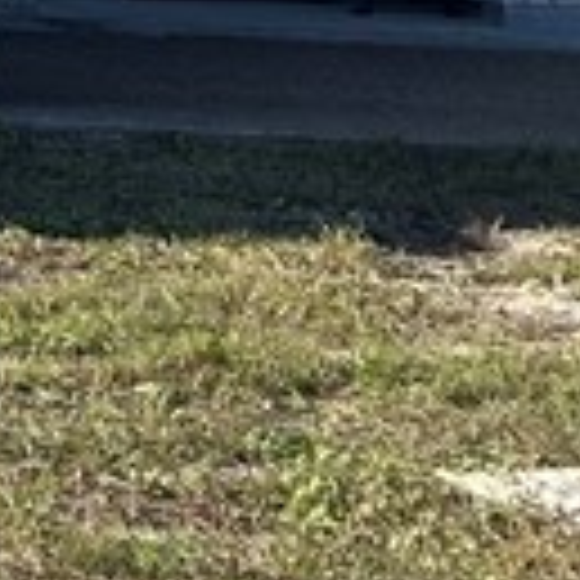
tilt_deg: +7.8
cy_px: -661
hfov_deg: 8.7
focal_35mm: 182
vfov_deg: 8.9
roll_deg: -1.1
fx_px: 3450
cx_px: -850
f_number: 1.5
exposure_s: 1/2841
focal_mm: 5.7
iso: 50
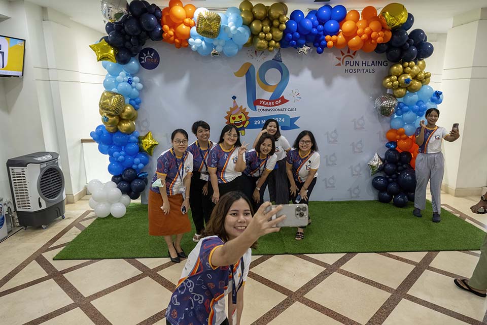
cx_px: 244
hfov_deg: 73.7
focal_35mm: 24
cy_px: 162
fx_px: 325
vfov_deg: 53.1
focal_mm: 24
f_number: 4.5
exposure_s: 1/200
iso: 5000
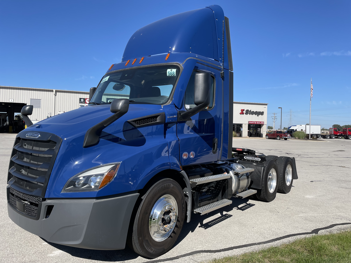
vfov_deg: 53.1
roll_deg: -1.3
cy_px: 132
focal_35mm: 26
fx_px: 264
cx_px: 176
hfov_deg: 67.3
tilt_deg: +0.0
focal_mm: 4.2
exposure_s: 1/3300
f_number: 1.6
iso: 32
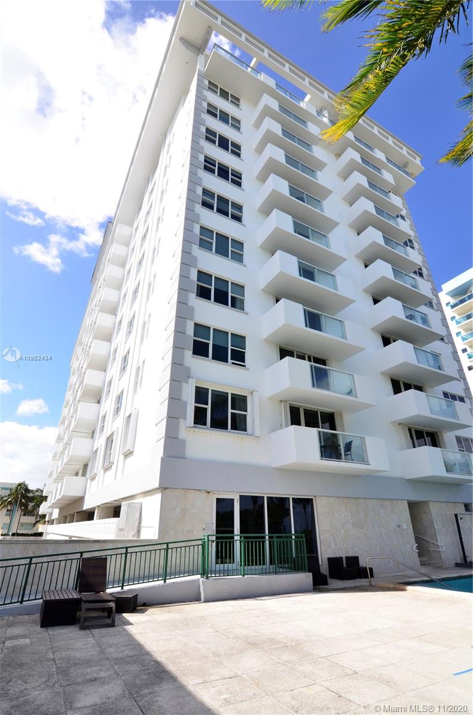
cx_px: 236
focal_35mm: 16
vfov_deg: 95.1
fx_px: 327
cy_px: 358
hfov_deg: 71.8
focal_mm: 11
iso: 200
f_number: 11
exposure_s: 1/160
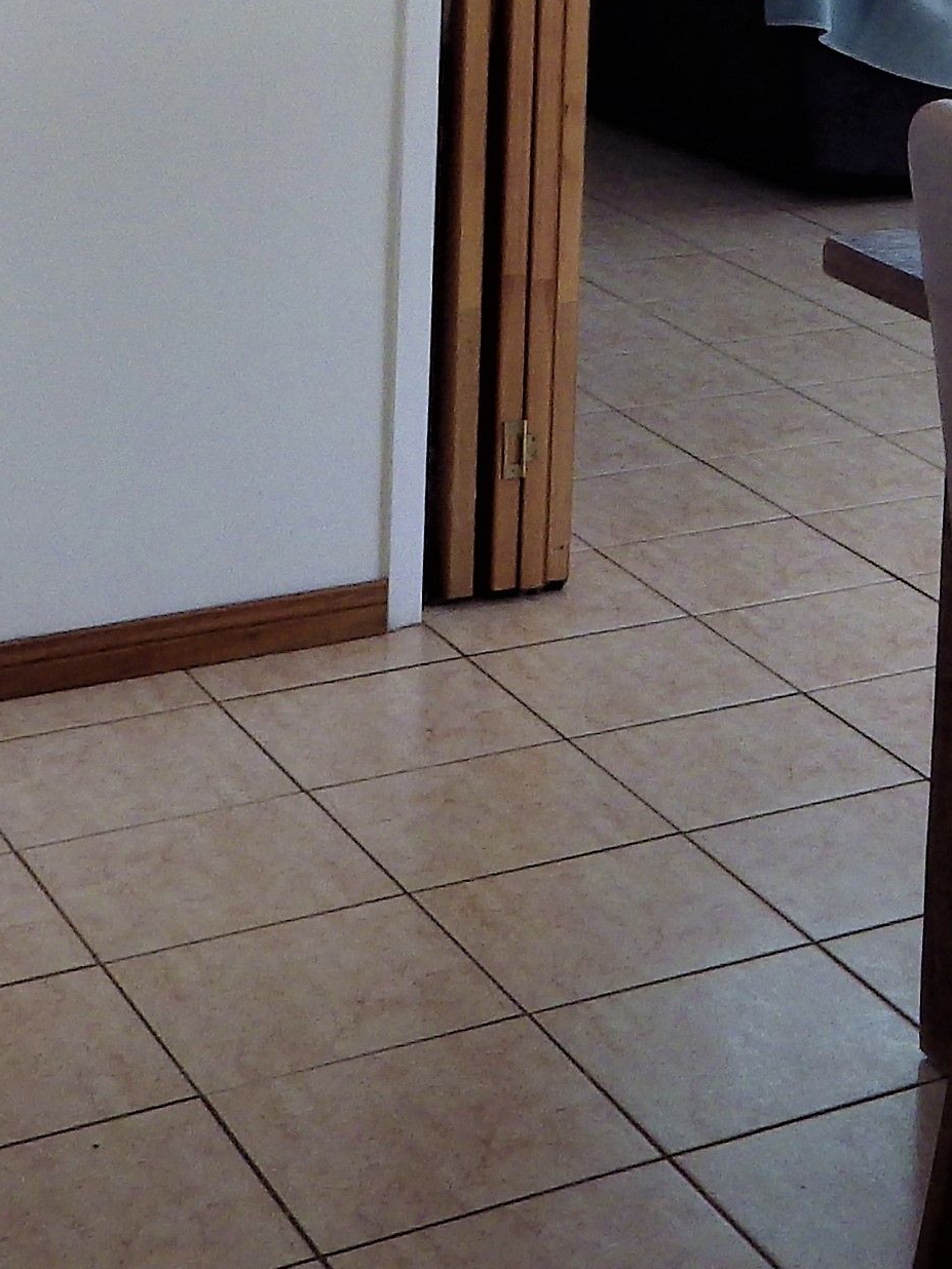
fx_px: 3007
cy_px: -226
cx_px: 1262
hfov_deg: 16.9
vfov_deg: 22.1
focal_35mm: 82
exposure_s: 1/60
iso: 100
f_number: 3.1
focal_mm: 4
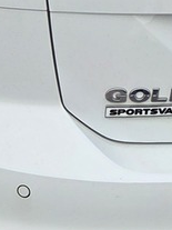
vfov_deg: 10.9
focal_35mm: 178
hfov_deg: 7.9
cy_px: -40
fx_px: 1180
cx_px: 368
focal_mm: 5.4
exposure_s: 1/180
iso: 40
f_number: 1.8
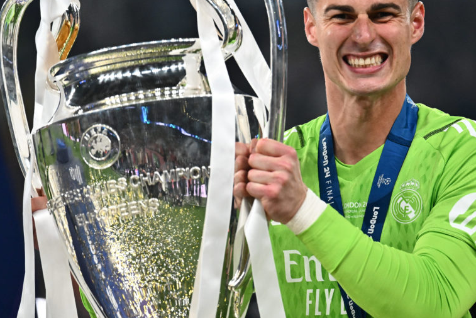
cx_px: 304
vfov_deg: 2.5
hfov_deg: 3.8
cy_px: 106
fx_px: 7154
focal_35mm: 541
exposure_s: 1/1600
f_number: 4.5
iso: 3200
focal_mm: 400
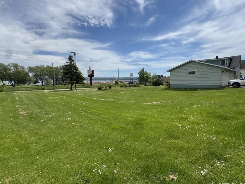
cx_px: 139
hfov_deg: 87.3
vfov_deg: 71.5
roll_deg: +0.4
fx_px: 127
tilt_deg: -3.0
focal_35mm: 18
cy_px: 86
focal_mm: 2.22
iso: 50
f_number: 2.2
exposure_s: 1/3247
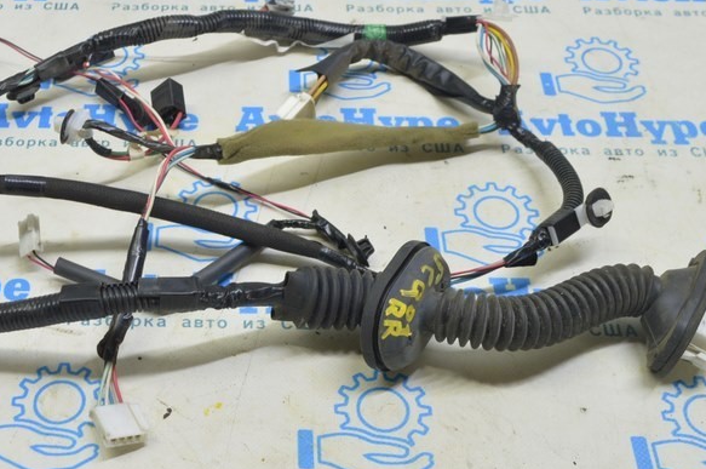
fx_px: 1136
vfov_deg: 23.3
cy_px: 255
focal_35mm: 58
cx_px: 173
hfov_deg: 33.8
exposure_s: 1/20
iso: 400
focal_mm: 22
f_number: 5.6
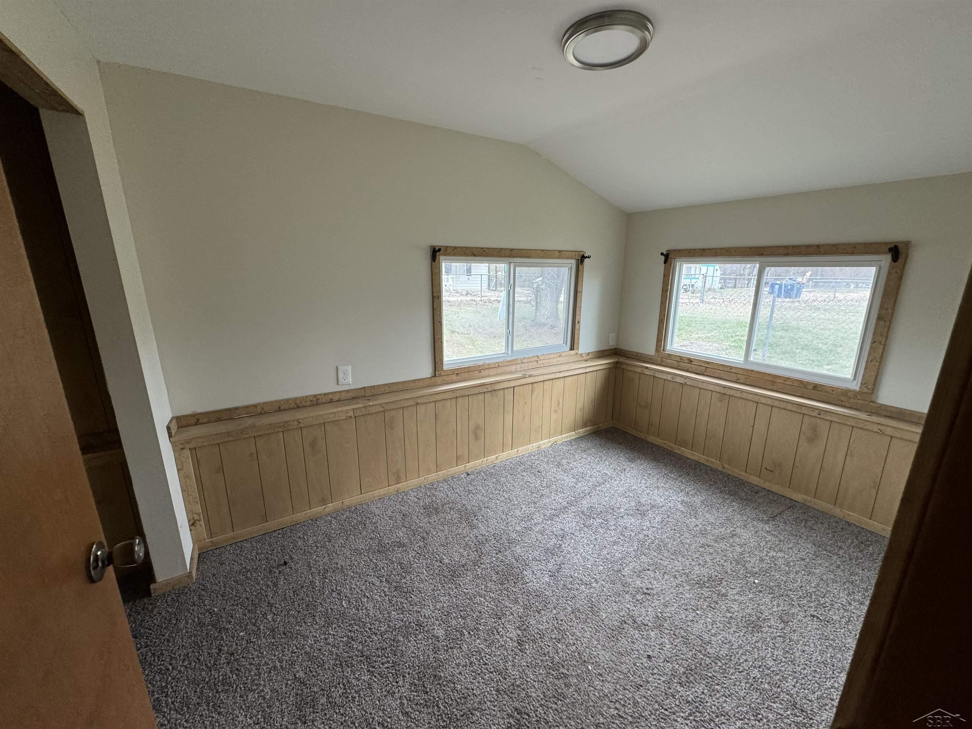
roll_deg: +0.0
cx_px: 486
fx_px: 393
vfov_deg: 85.7
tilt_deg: -13.0
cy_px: 364
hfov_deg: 102.1
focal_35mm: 14
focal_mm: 2.22
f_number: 2.2
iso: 160
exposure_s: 1/99
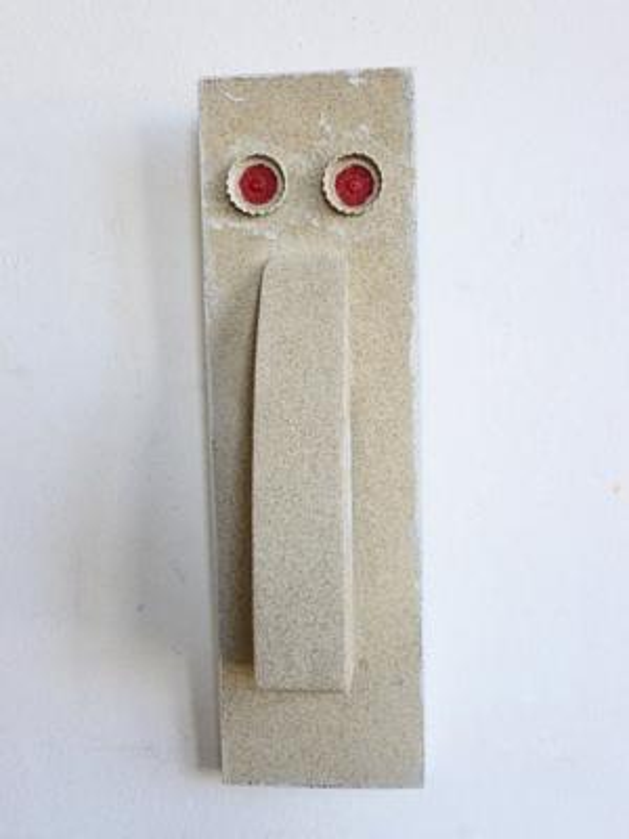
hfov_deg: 41.8
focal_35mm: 34
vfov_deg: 54.0
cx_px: 314
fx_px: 824
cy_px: 420
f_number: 3.5
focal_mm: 6
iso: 400
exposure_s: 1/60
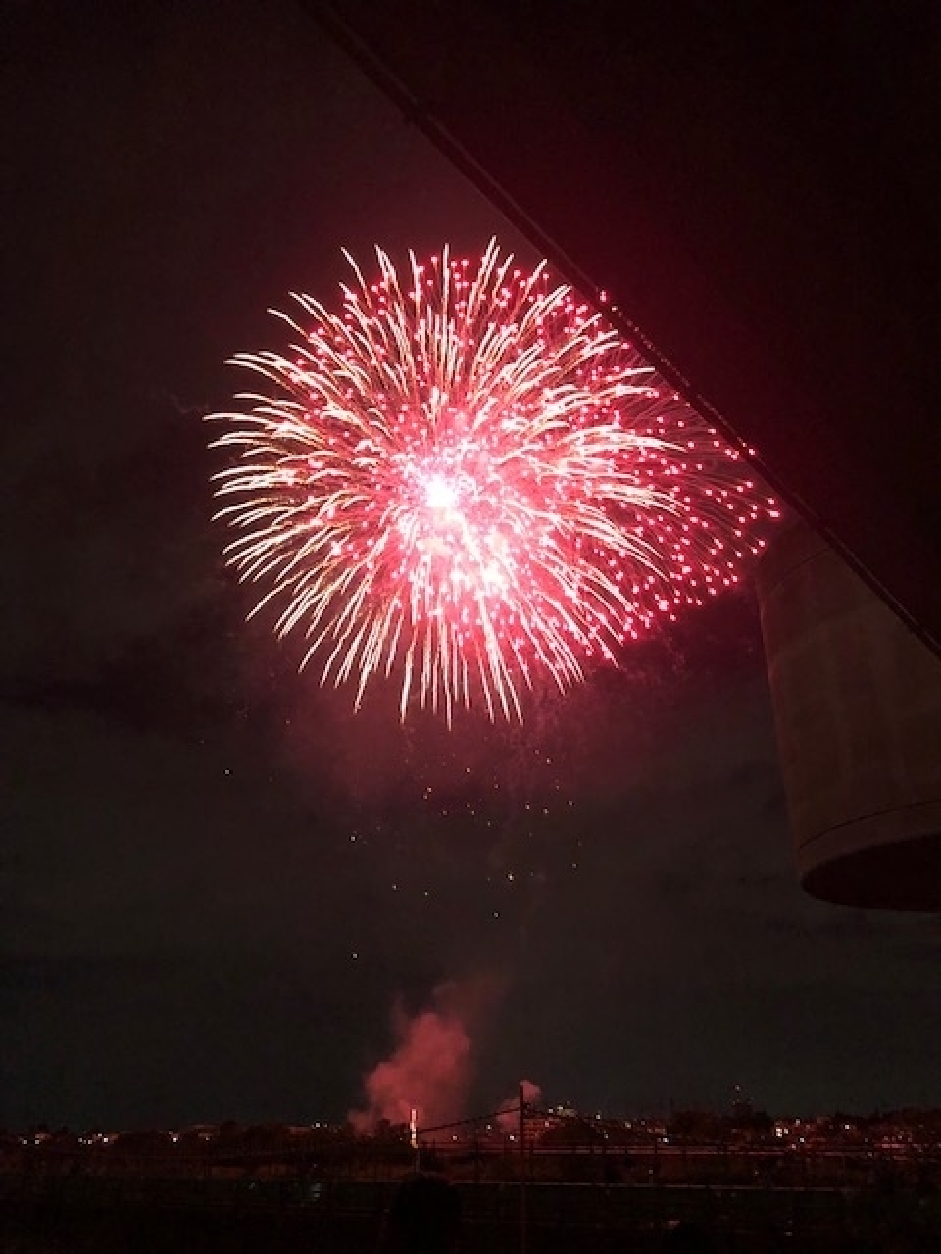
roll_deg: -1.0
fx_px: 1015
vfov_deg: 63.4
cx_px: 470
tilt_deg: +24.5
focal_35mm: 28
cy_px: 627
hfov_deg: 49.7
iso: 80
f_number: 1.8
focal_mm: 3.99
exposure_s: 1/6
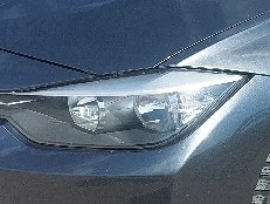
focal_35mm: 108
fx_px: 844
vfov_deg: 13.7
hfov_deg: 17.1
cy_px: 72
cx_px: 354
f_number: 1.8
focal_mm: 5.23
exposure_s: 1/1000
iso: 25
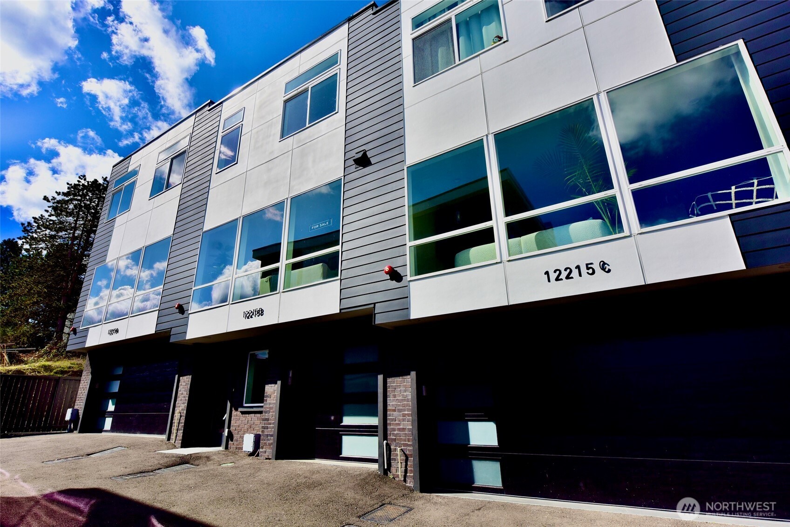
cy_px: 264
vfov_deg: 64.6
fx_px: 417
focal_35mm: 19
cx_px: 395
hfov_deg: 86.9
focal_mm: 19
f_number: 5.6
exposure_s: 1/3200
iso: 400
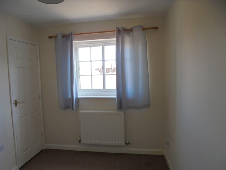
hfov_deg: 67.3
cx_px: 113
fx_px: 170
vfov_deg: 53.1
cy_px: 85
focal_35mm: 26
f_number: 3.5
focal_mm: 4.6
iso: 100
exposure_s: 1/40
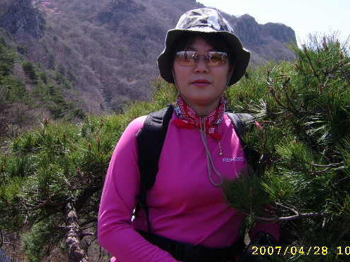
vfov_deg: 32.1
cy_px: 104
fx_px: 455
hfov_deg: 42.1
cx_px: 170
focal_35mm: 45
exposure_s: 1/706
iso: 50
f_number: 2.8
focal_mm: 5.95
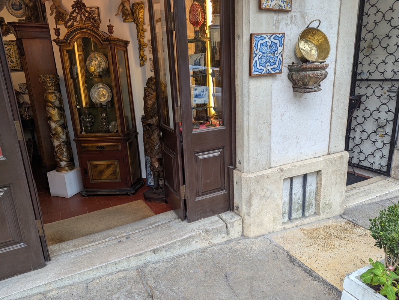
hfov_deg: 71.5
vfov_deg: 56.9
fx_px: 277
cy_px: 150
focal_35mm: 24
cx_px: 200
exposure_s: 1/263
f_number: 1.85
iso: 49
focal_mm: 6.81
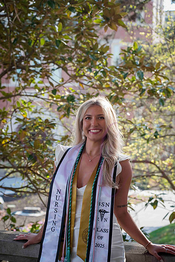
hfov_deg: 17.1
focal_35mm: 80
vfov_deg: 25.4
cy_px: 131
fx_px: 583
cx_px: 88
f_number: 5.6
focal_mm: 80
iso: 500
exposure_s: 1/320
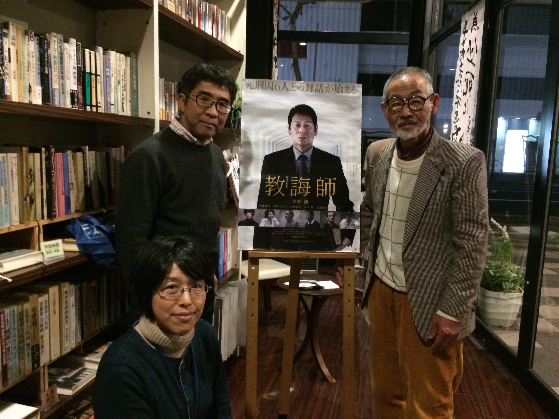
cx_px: 280
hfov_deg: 61.7
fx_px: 468
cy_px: 210
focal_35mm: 29
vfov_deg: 48.2
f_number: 2.2
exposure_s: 1/15
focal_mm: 4.15
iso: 400
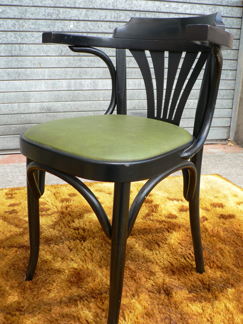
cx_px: 122
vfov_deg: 51.4
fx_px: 337
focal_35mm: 36
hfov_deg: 39.7
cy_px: 162
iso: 80
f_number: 2.8
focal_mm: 6
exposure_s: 1/50
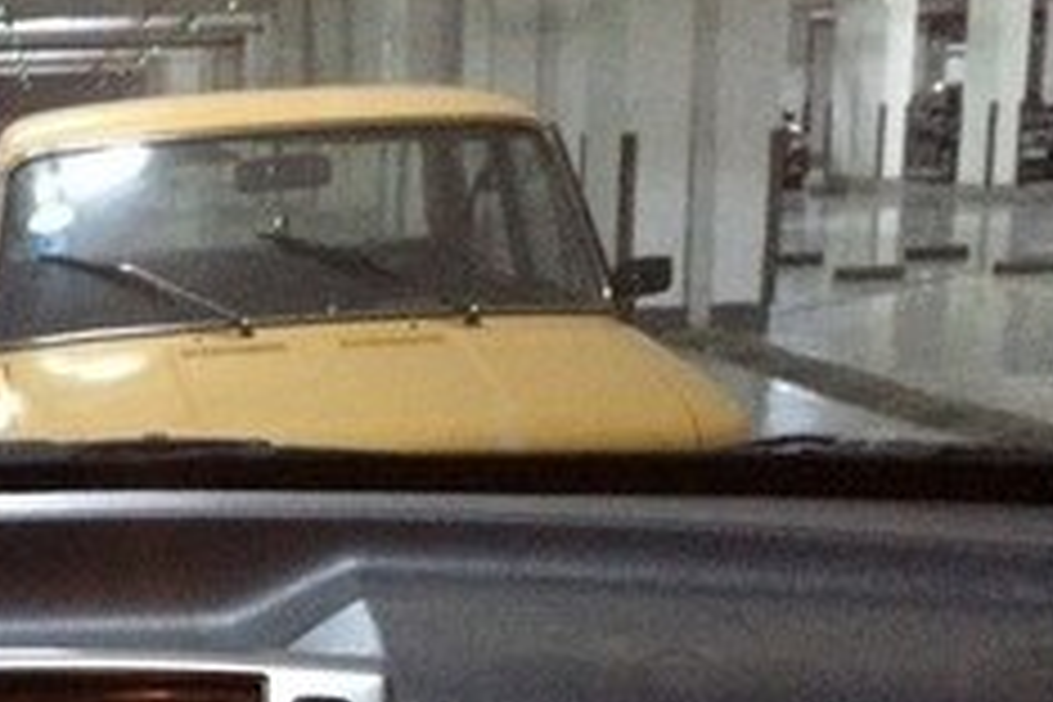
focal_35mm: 85
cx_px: 76
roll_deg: +1.5
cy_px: 920
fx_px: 2486
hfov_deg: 23.2
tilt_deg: -16.4
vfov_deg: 15.3
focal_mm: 4.15
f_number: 2.2
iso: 400
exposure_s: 1/17
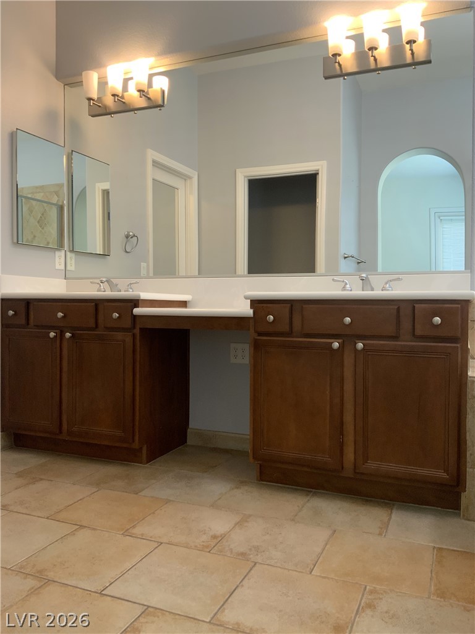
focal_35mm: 29
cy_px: 317
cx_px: 238
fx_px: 531
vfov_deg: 61.7
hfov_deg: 48.2
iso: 80
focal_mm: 3
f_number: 1.8
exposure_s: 1/60
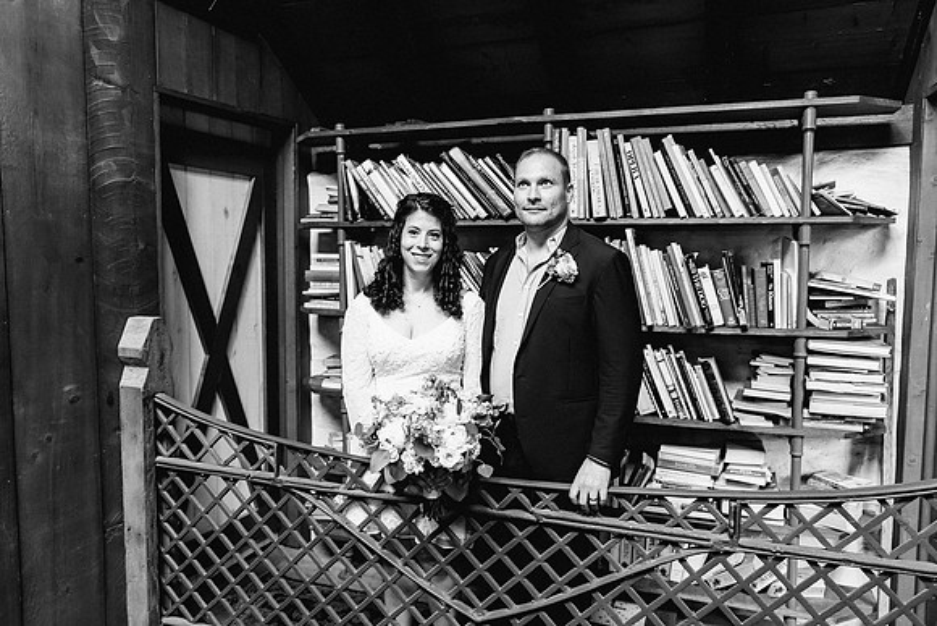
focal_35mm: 26
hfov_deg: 68.6
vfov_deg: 48.9
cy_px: 311
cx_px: 480
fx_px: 687
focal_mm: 24
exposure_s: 1/80
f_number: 2.8
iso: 1600
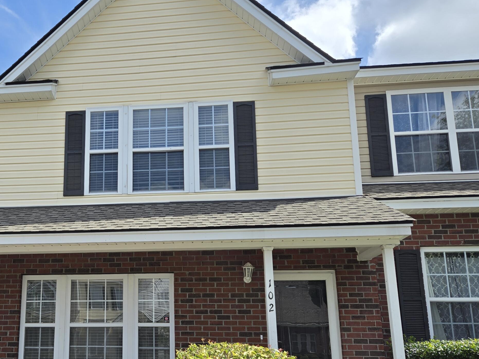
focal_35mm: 37
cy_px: 236
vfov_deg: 38.3
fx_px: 512
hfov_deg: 48.2
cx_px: 118
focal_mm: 5.4
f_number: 1.8
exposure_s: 1/1742
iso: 25
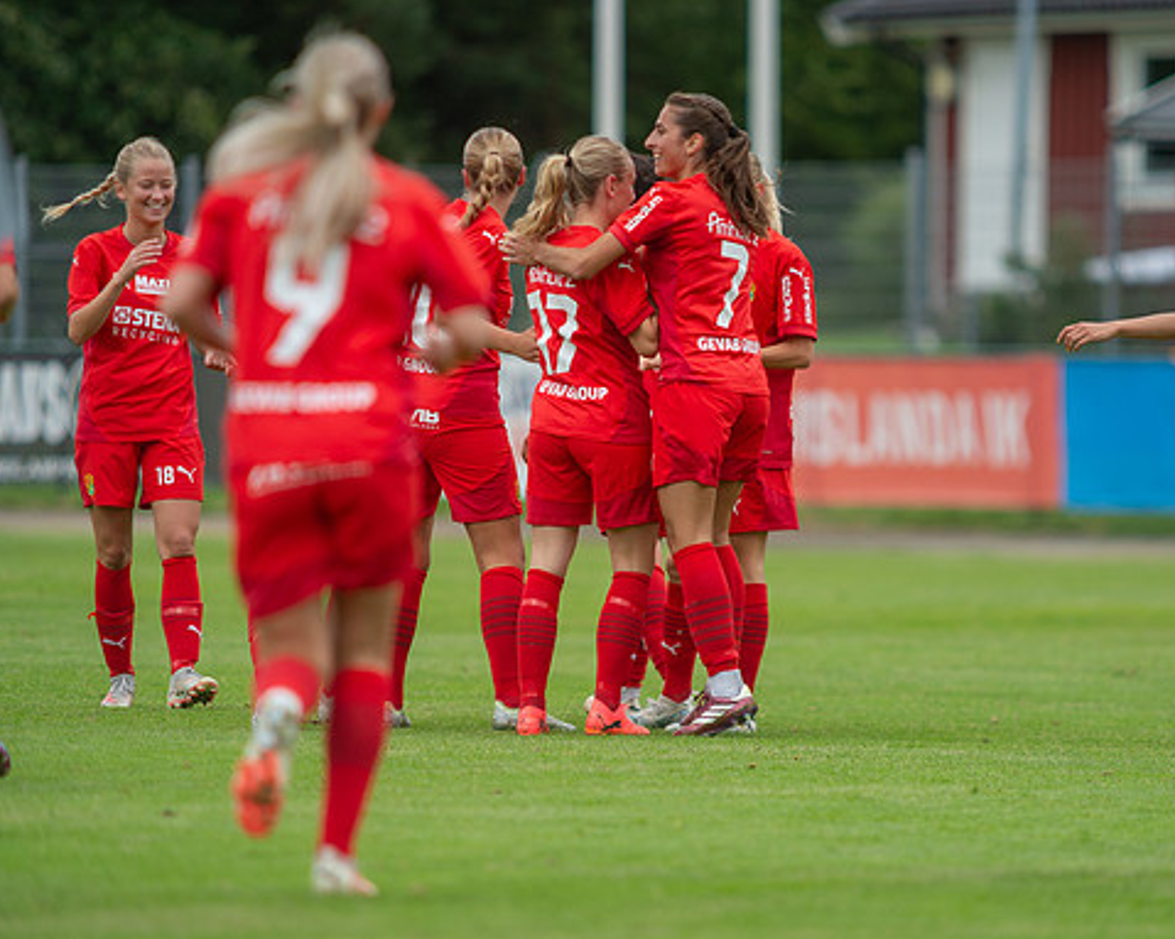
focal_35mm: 477
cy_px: 468
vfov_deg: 3.2
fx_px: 16585
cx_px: 616
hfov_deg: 4.1
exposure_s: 1/1250
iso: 500
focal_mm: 420
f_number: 4
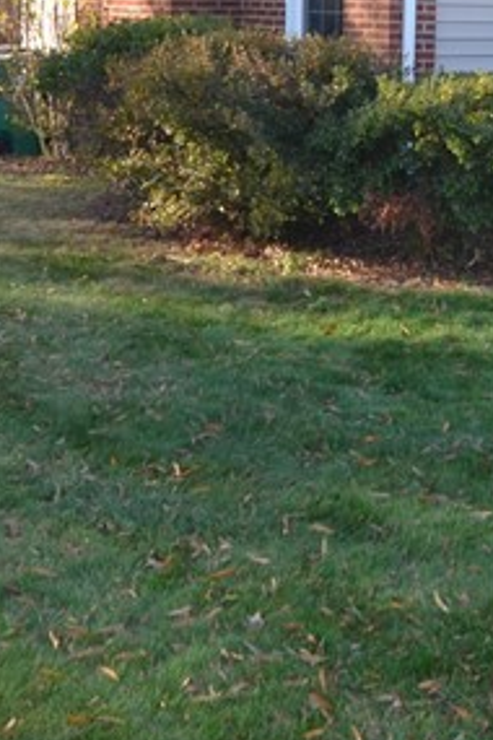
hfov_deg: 20.7
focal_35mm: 63
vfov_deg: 29.9
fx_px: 1292
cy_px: 6
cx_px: 525
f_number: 7.1
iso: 640
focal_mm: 11
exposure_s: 1/200
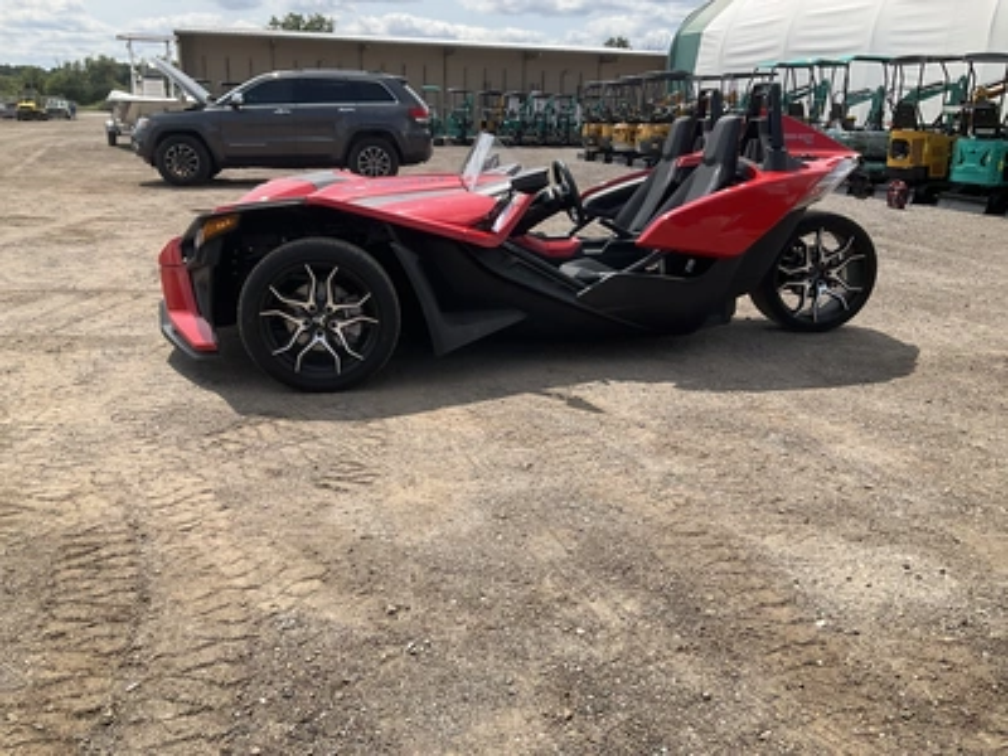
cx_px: 504
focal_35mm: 29
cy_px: 378
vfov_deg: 48.2
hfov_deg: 61.7
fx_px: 844
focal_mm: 3
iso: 25
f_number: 1.8
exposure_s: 1/1626
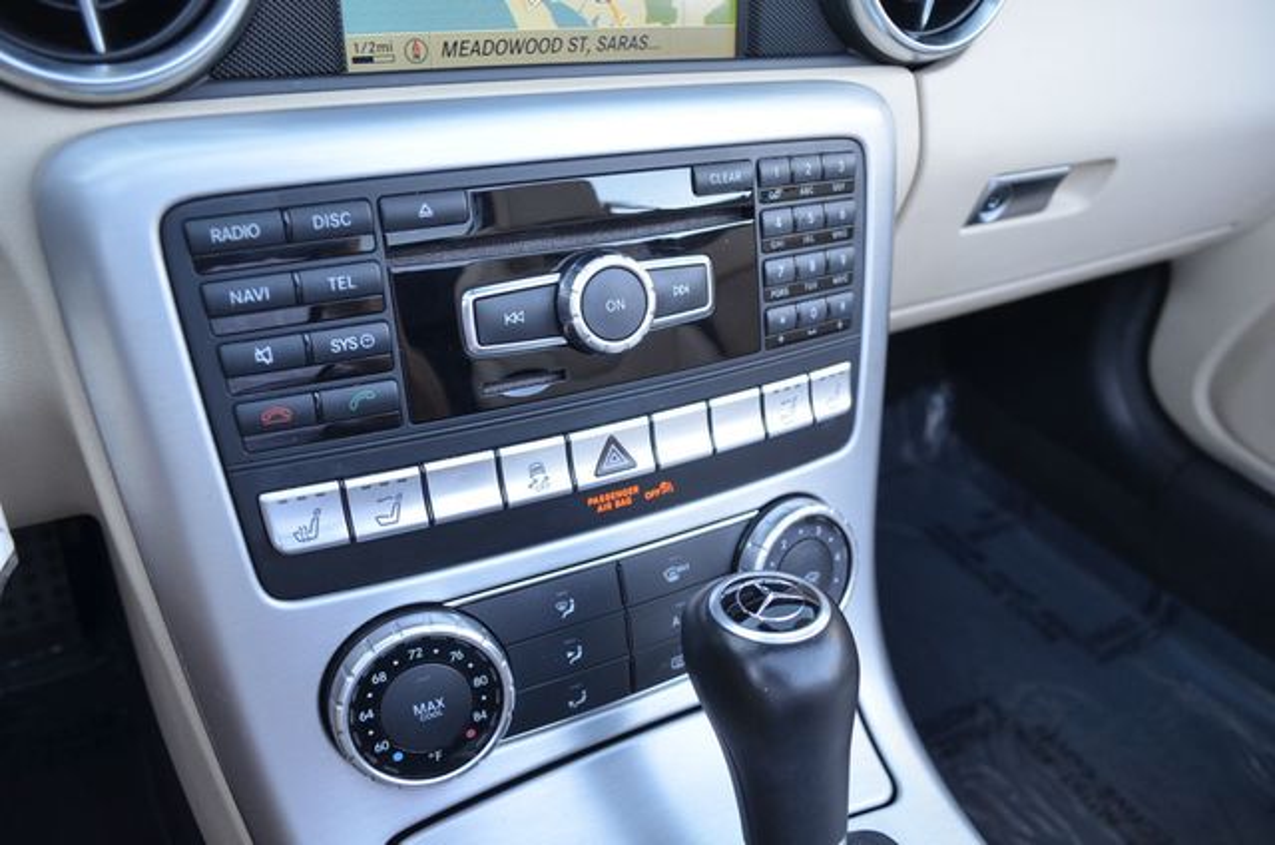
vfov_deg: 47.7
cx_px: 638
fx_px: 954
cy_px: 422
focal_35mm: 27
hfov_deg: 67.5
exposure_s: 1/60
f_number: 4
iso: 400
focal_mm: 18
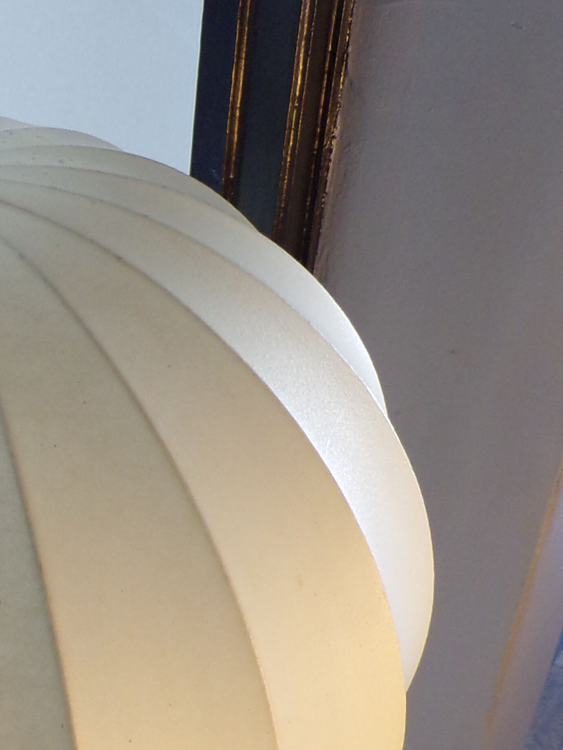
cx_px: -110
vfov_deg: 32.1
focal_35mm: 60
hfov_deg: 22.5
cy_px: 435
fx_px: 1301
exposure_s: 1/34
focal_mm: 4.3
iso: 196
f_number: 3
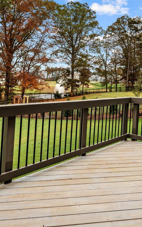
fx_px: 192
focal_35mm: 31
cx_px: 129
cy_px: 103
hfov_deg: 37.8
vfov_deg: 61.1
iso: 400
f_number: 6.3
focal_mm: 15
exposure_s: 1/800
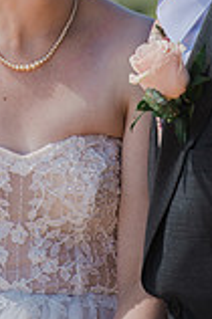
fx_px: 2142
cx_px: 92
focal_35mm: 242
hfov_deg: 5.7
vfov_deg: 8.4
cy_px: -91
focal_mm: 85
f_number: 3.5
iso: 100
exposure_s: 1/500
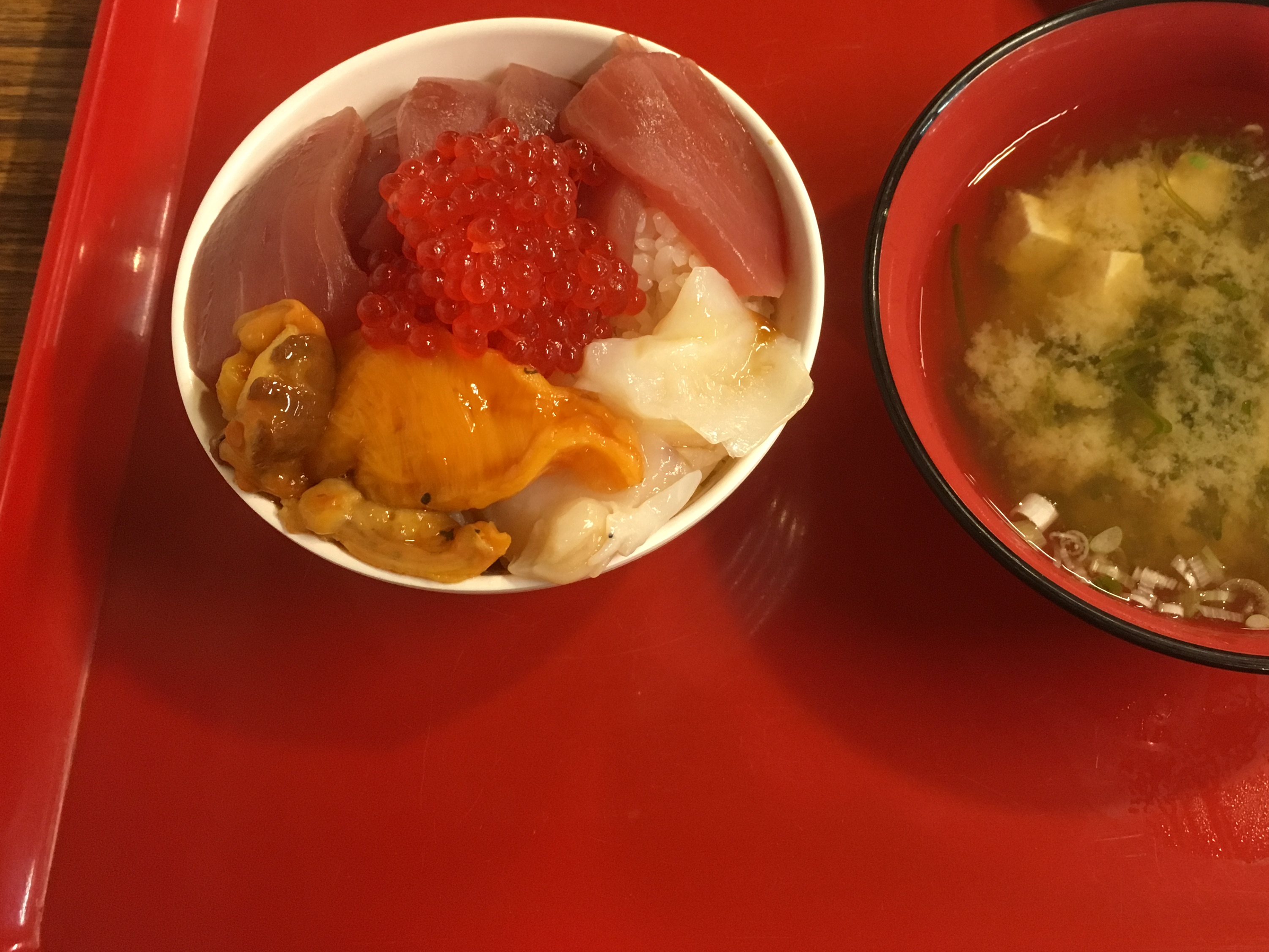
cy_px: 352
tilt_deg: -65.1
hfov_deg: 47.4
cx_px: 799
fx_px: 1430
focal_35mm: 39
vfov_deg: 36.6
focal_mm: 4.15
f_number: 2.2
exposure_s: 1/30
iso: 160
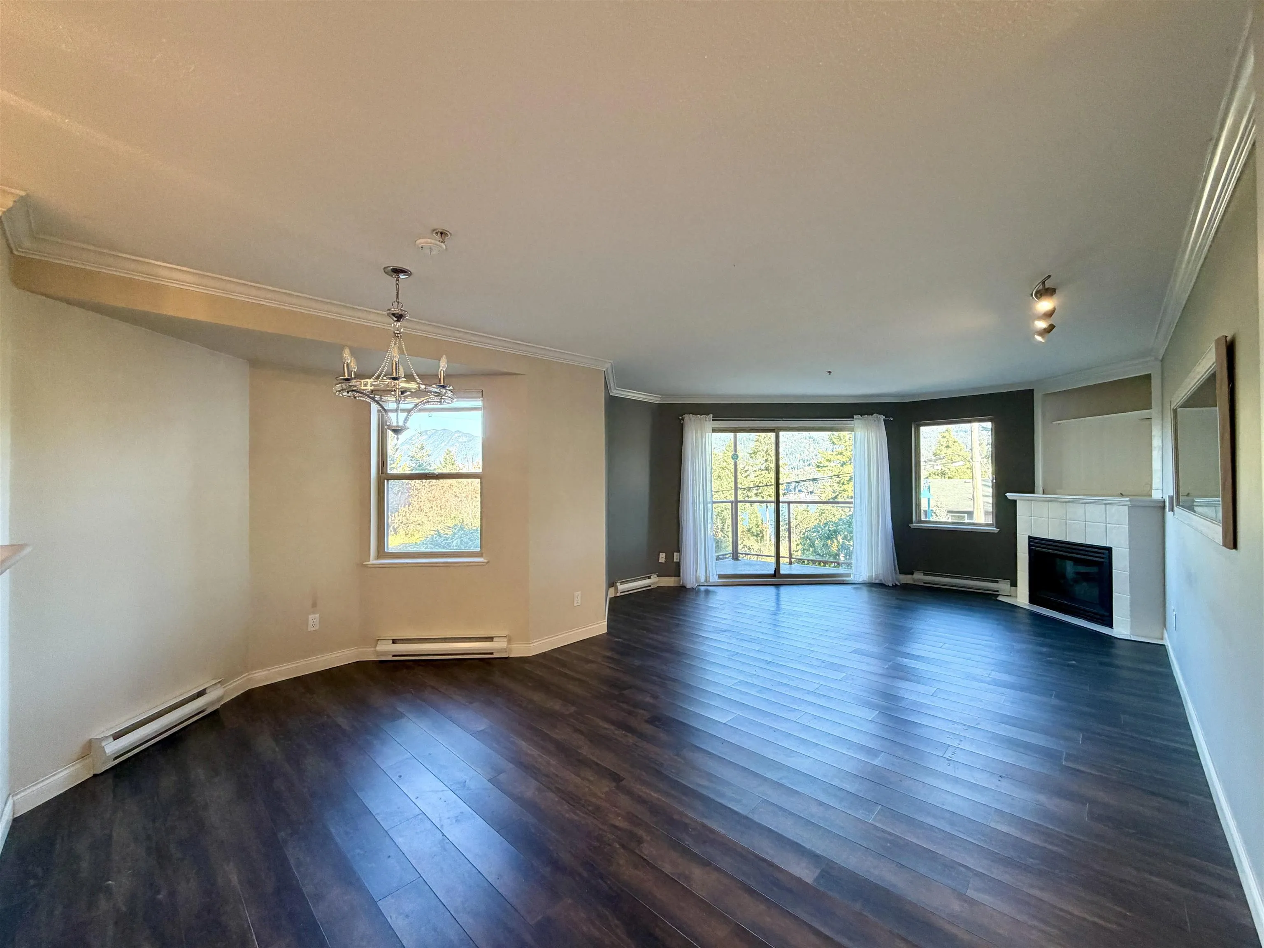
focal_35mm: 14
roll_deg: +0.7
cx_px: 632
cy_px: 474
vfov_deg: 85.7
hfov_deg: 102.1
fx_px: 511
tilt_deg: +0.6
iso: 250
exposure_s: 1/120
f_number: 2.2
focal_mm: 2.22
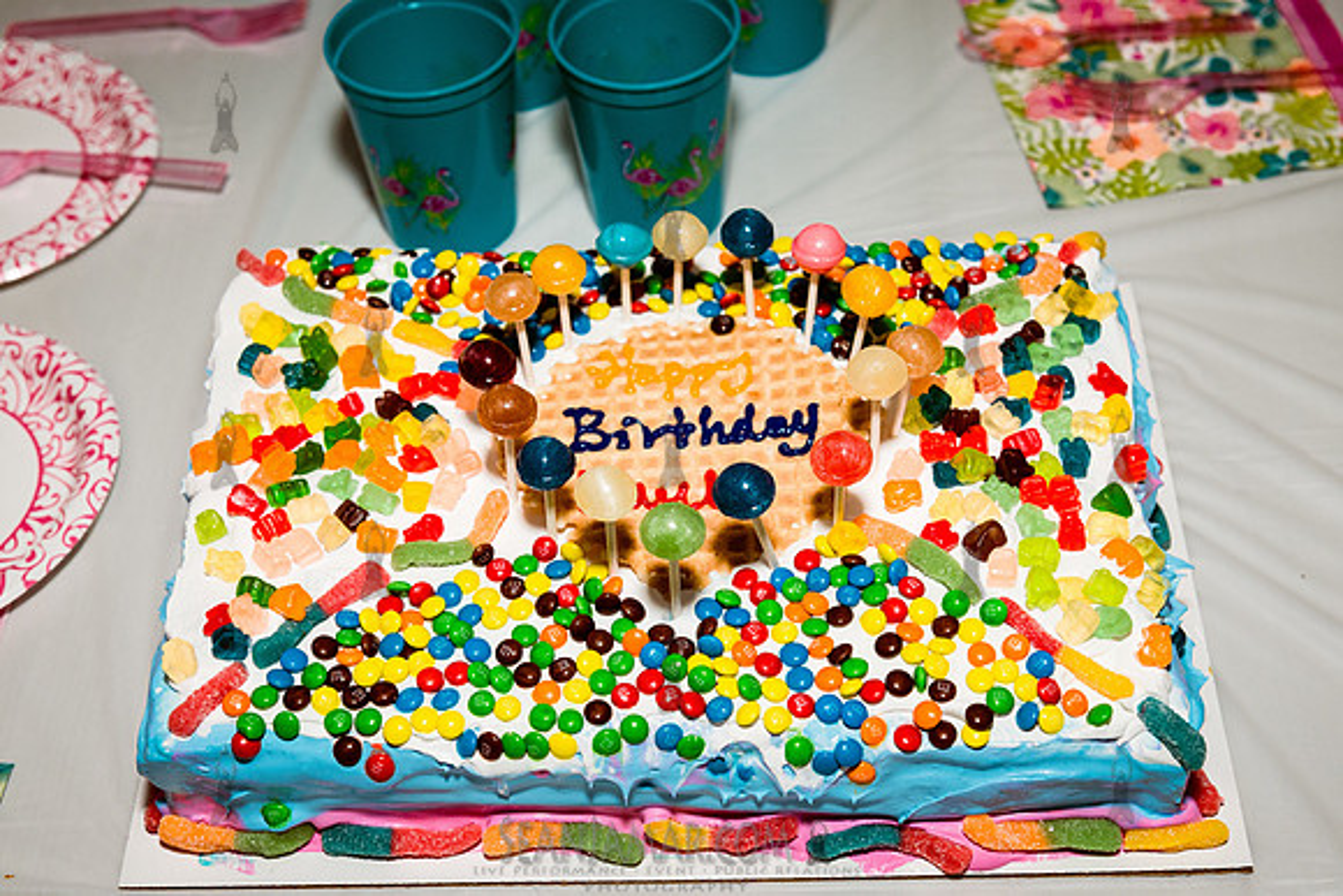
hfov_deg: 36.2
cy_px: 448
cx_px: 672
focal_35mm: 55
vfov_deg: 24.6
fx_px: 2052
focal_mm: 55
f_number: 5.6
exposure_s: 1/640
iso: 1600
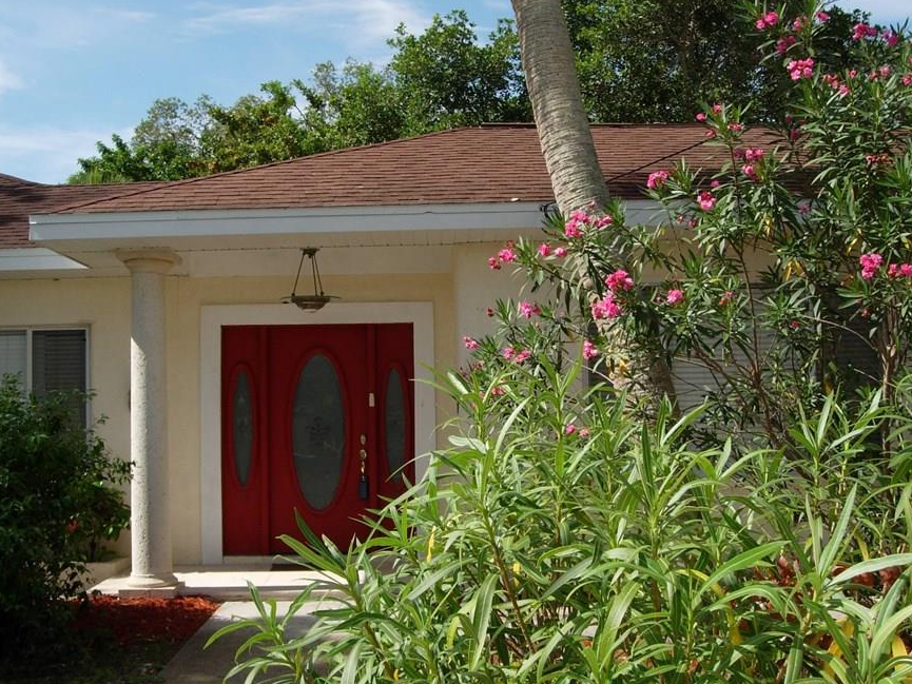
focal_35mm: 45
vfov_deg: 32.2
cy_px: 340
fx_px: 1186
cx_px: 449
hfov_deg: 42.1
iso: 79
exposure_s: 1/592
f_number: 4.8
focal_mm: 7.8
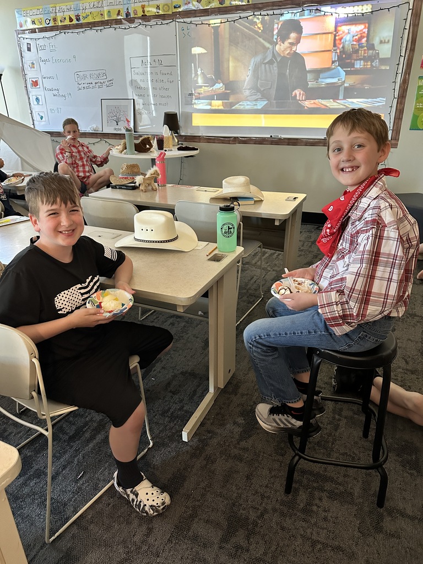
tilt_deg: -24.6
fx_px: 391
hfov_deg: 56.8
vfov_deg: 71.6
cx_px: 212
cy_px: 282
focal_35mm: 24
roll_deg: -0.4
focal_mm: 6.86
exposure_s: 1/40
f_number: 1.78
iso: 640
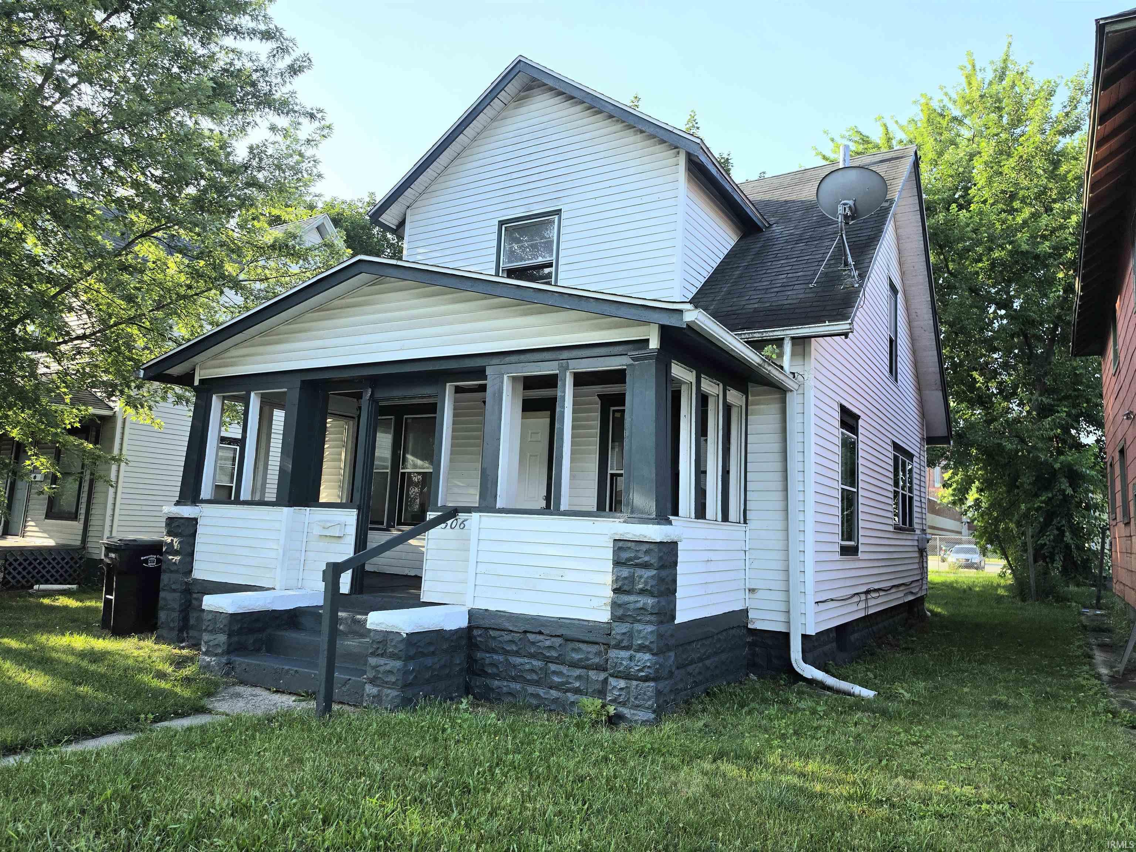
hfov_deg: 73.9
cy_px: 426
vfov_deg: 58.9
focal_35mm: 23
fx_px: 755
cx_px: 568
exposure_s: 1/3333
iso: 64
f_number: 1.4
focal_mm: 6.5
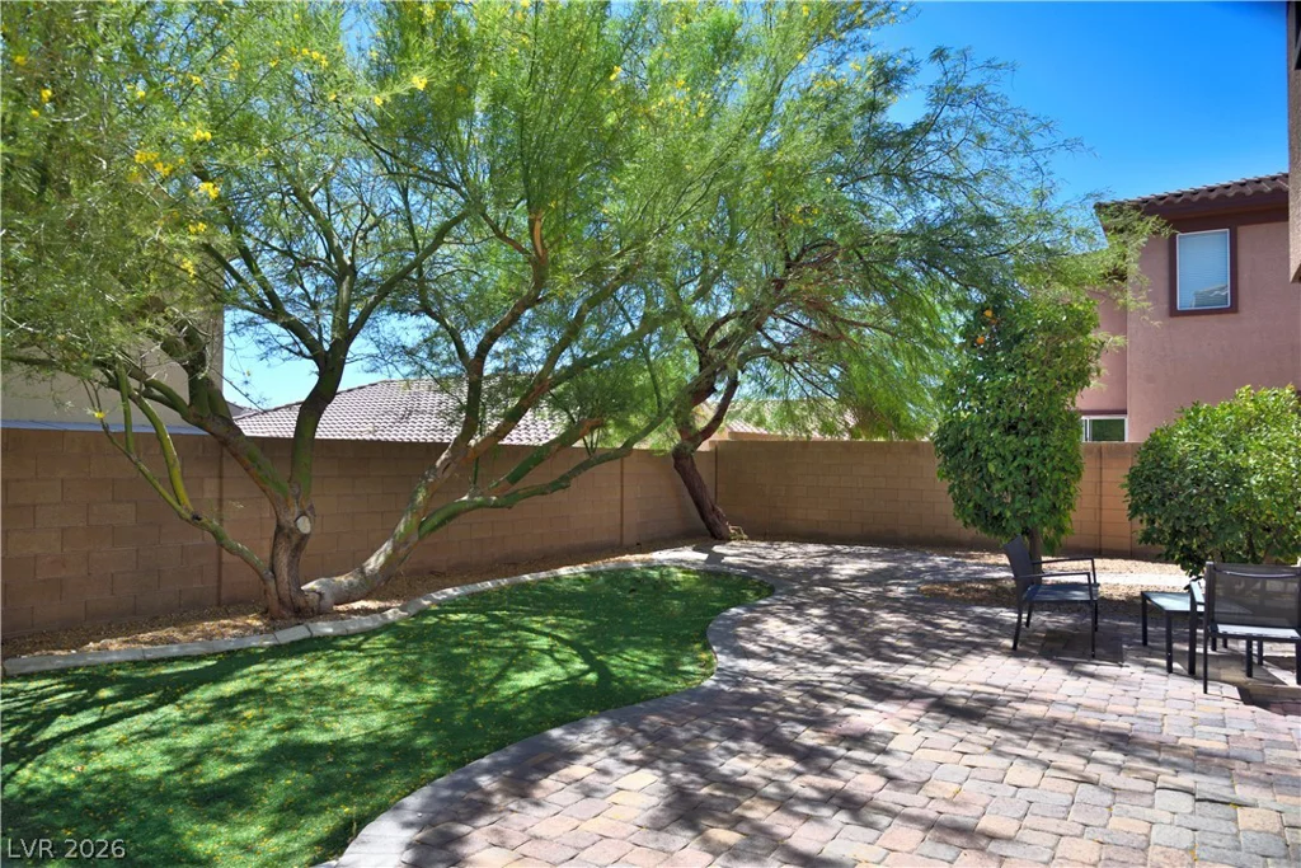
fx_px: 867
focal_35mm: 24
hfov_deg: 73.7
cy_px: 434
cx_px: 650
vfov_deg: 53.1
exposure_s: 1/250
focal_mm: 24
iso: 100
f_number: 8
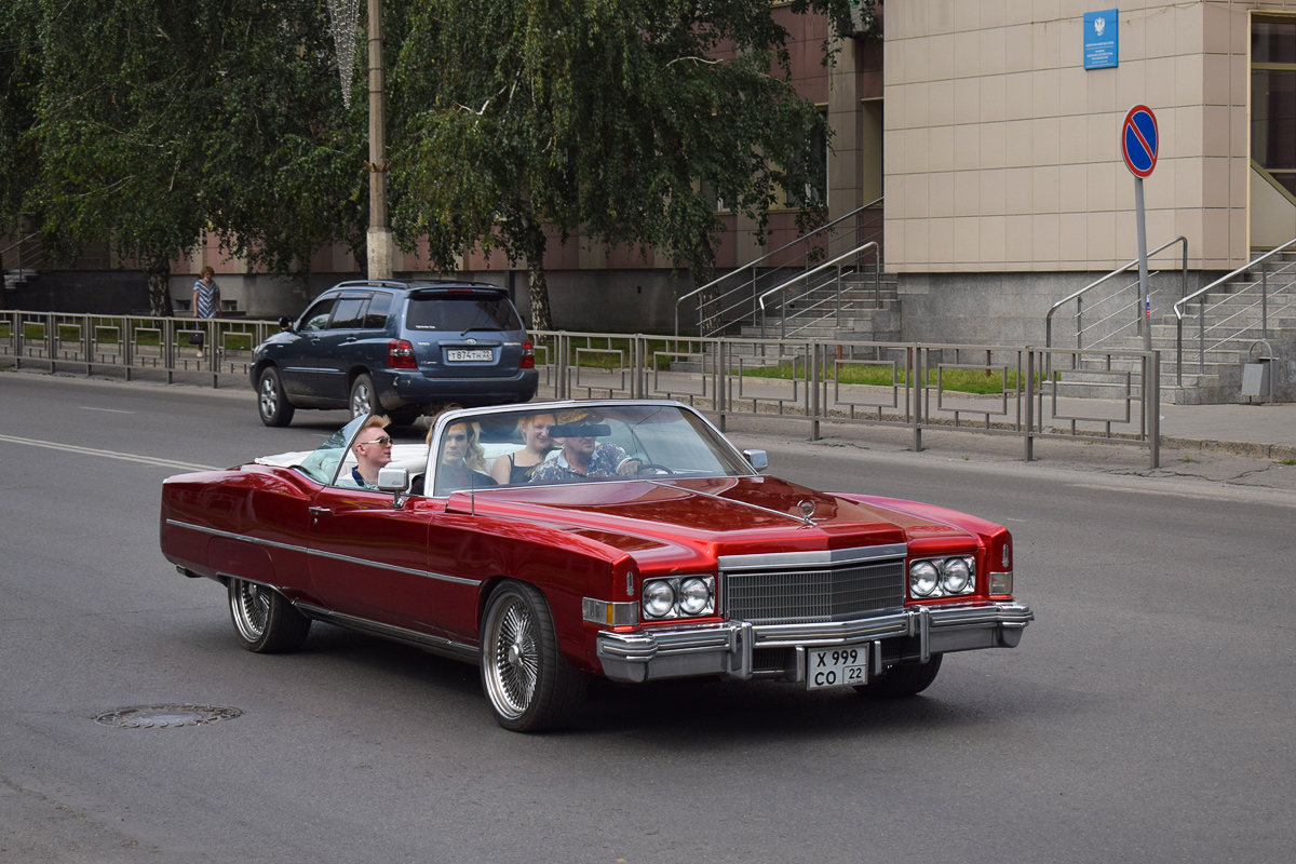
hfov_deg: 28.1
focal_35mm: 72
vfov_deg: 18.9
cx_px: 648
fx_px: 2592
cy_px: 432
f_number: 5.3
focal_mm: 48
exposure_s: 1/800
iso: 200
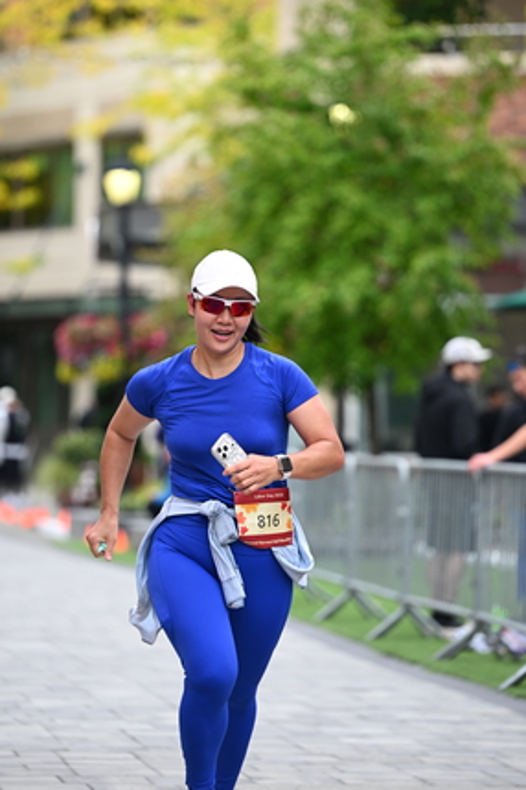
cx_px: 231
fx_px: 4076
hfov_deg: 7.4
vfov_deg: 11.1
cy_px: 311
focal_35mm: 186
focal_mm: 145
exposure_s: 1/2000
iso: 640
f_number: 2.8
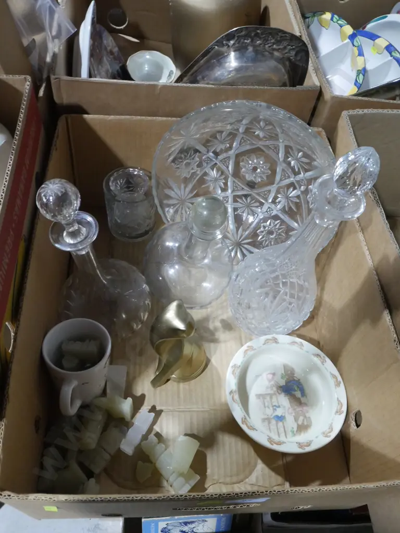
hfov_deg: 49.7
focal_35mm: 28
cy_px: 266
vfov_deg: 63.4
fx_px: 431
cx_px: 200
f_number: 10
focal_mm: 14
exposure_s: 1/50
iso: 3200
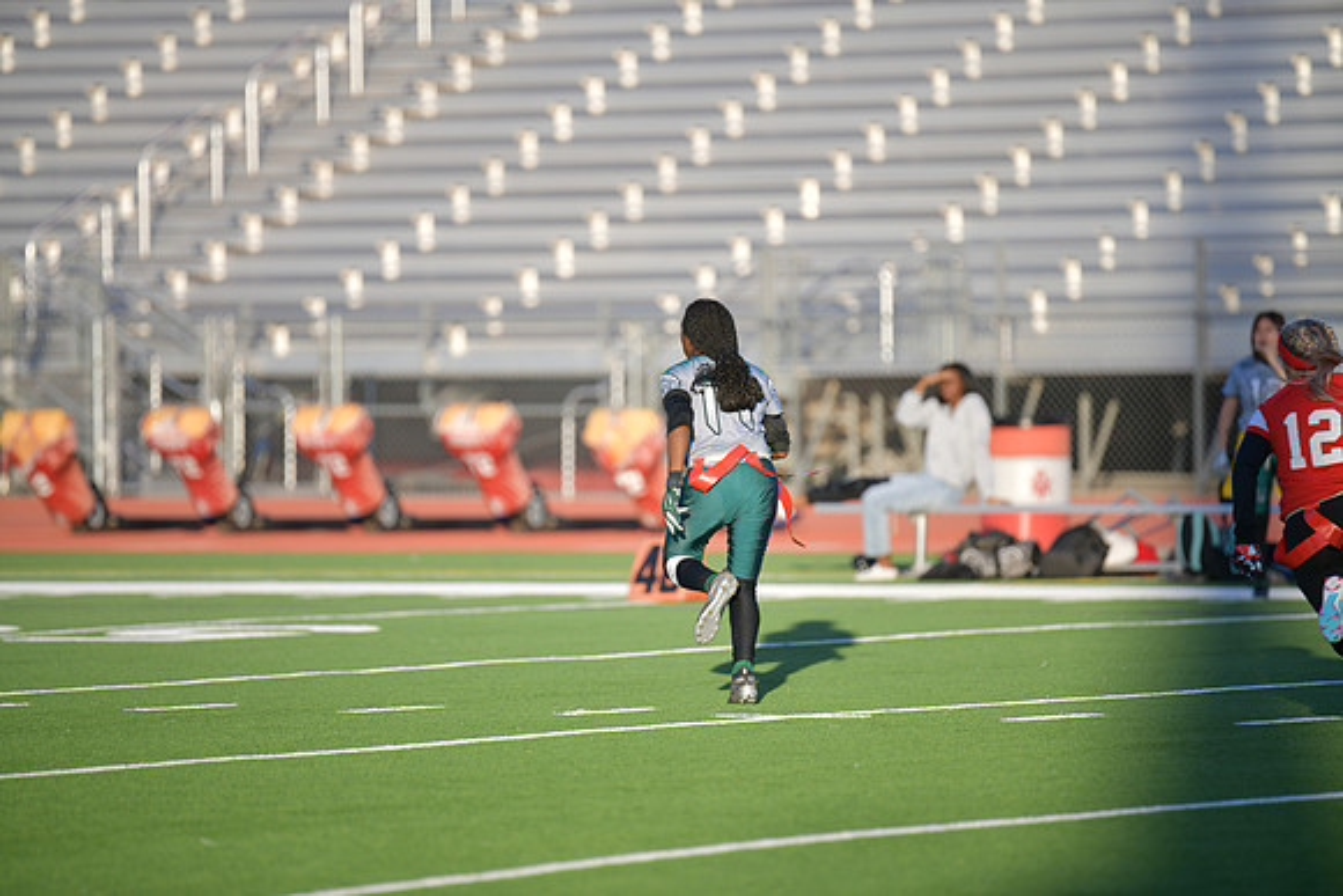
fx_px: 11194
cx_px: 672
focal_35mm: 300
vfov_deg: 4.6
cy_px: 448
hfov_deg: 6.9
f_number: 2.8
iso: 64
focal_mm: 300
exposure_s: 1/800
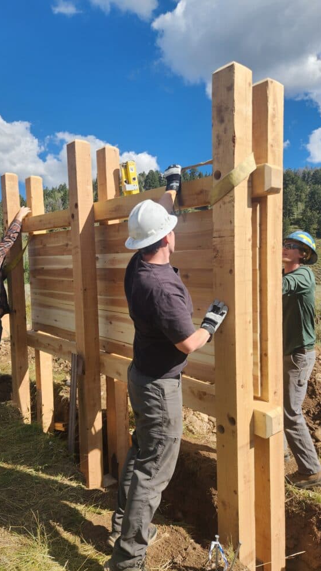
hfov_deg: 44.2
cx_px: 136
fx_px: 394
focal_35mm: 26
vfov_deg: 71.9
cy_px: 287
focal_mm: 5.4
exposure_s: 1/1070
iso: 20
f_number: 1.8
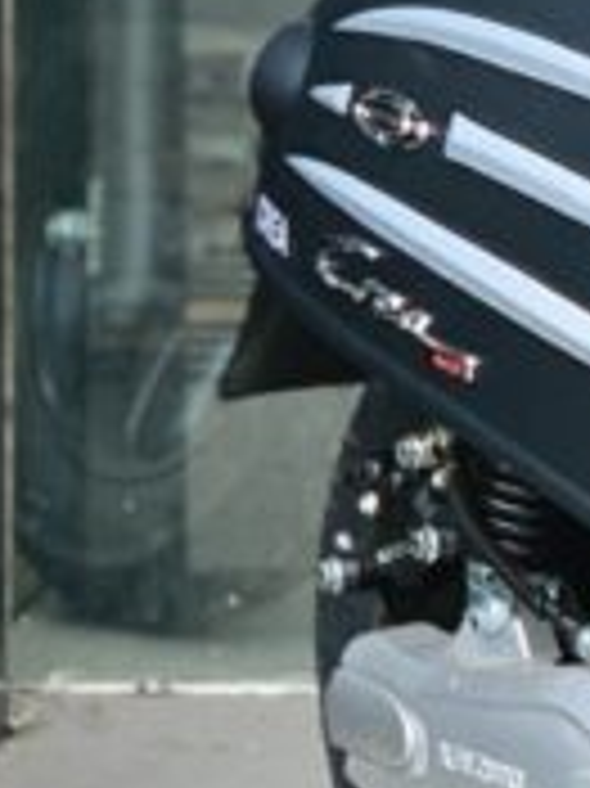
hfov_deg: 4.7
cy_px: 9
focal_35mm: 304
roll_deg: -0.6
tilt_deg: -5.6
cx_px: 1599
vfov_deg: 6.5
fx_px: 6917
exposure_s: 1/122
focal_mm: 6
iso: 50
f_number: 2.4
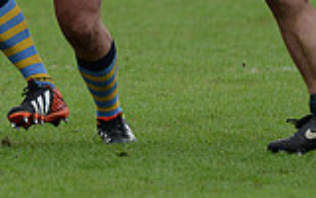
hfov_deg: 2.8
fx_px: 6382
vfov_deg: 1.8
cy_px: -108
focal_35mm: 741
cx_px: -51
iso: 500
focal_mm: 200
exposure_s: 1/500
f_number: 2.8
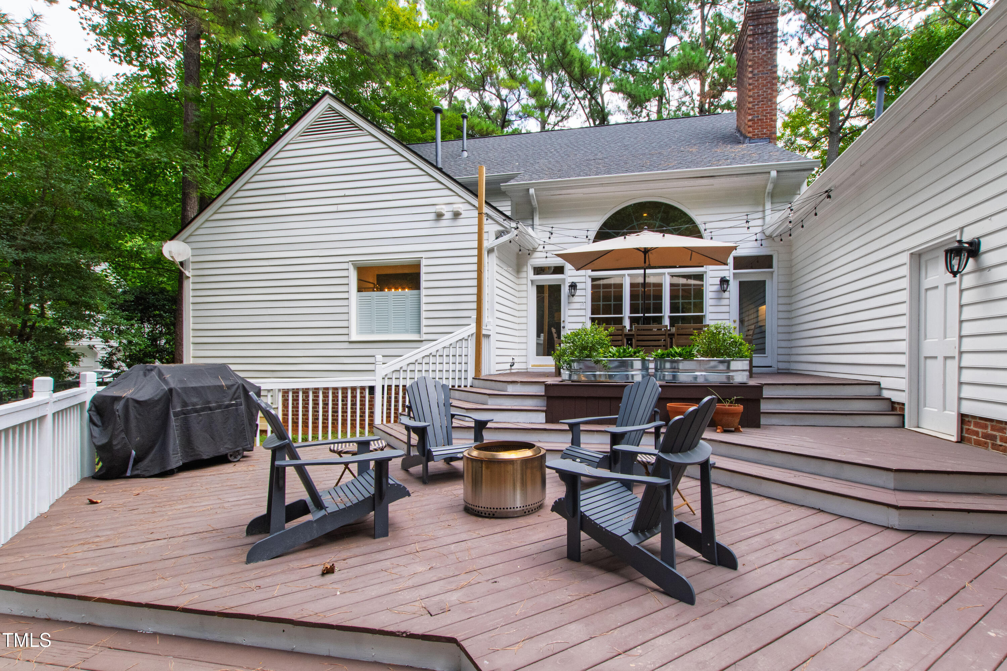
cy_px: 336
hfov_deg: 100.4
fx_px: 420
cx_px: 504
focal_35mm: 15
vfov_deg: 77.3
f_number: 8
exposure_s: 1/160
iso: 800
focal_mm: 10
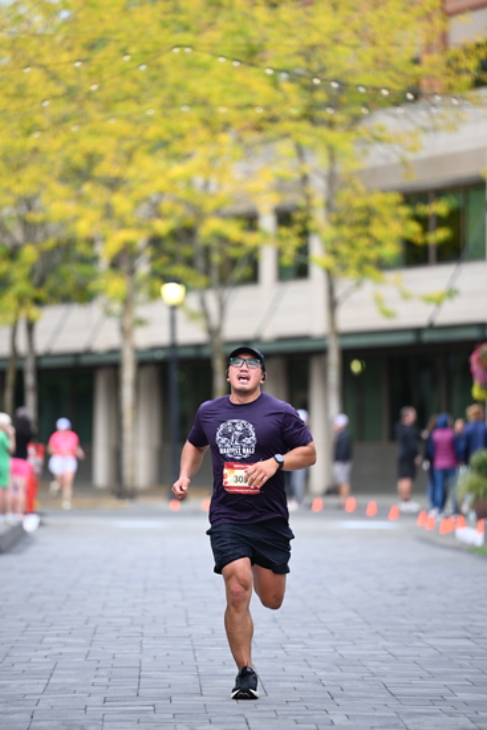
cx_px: 244
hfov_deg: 7.4
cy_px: 365
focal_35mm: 185
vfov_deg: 11.1
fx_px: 3751
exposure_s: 1/1600
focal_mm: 185
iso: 1000
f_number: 2.8
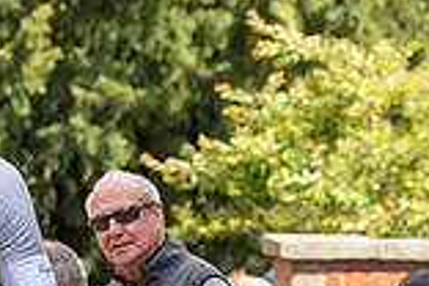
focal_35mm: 705
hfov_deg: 2.9
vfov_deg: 1.9
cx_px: -373
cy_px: -49
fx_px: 8401
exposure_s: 1/1000
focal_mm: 103
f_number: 5
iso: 500
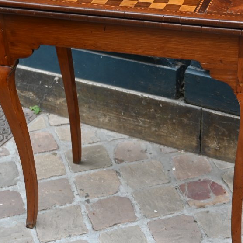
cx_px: 157
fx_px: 612
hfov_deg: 22.4
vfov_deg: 22.5
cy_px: 129
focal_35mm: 77
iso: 140
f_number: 3.8
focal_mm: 28
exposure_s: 1/50
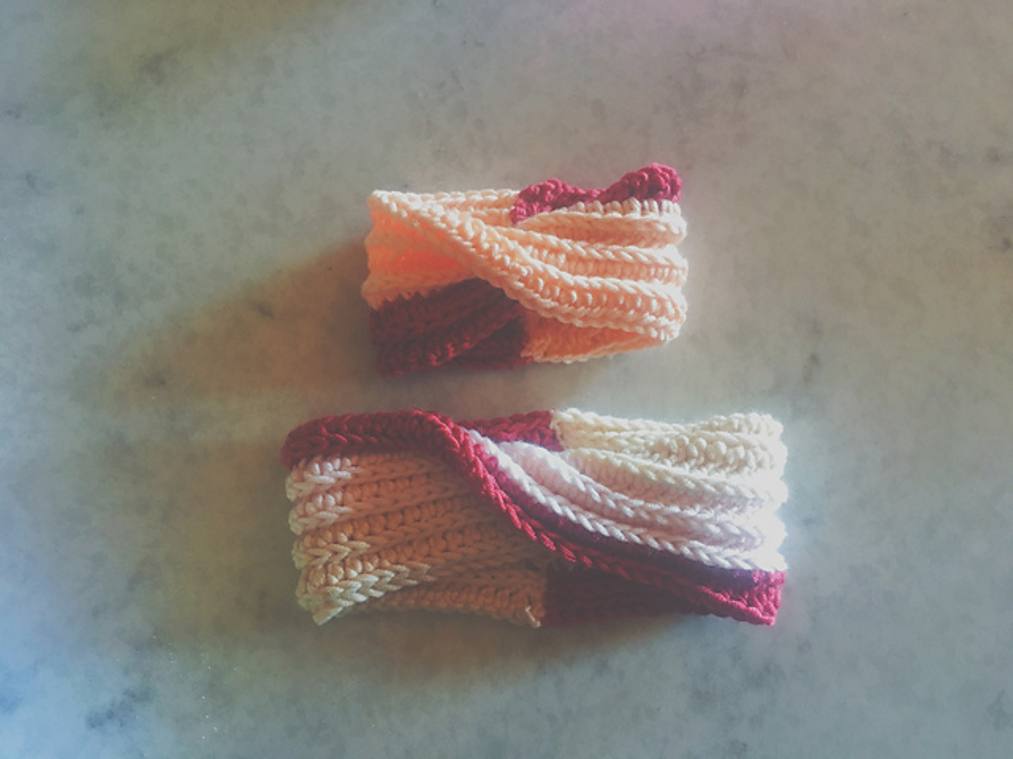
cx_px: 506
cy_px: 380
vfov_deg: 48.2
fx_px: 849
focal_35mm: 29
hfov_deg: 61.7
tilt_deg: -79.8
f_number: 2.2
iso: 160
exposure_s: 1/30
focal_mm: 4.15
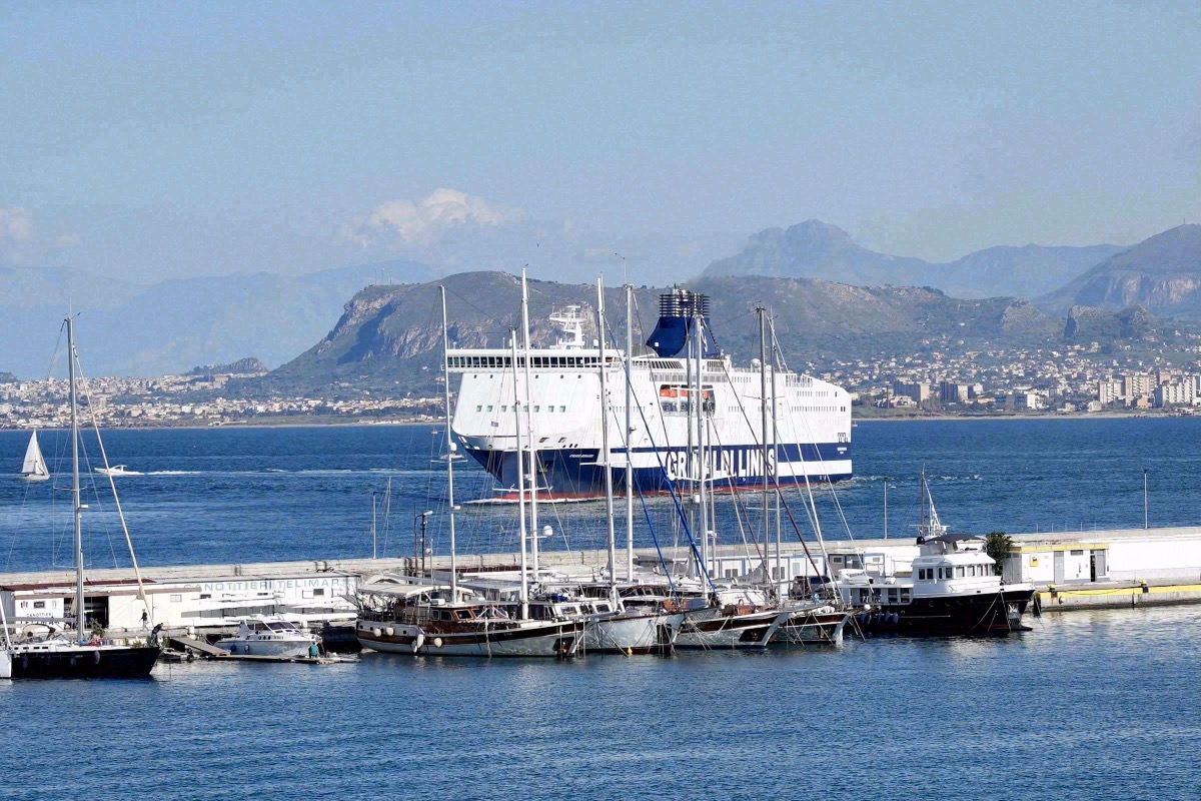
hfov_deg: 28.8
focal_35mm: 70
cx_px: 600
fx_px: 2335
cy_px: 400
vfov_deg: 19.5
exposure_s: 1/2000
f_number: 4
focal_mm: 70
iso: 100
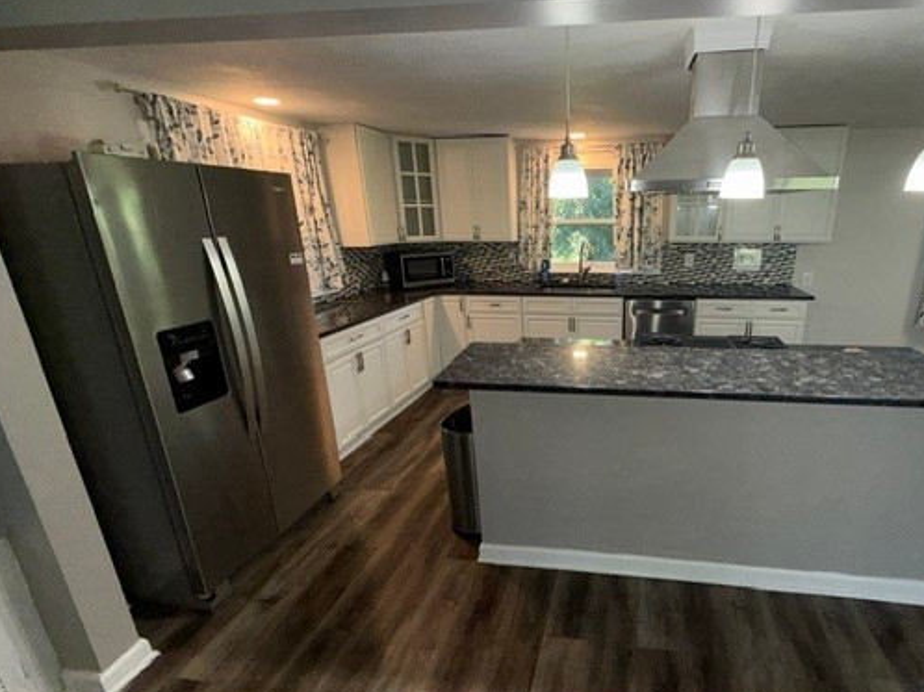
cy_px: 362
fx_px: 480
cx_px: 573
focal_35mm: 18
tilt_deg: -16.8
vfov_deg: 71.5
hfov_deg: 86.2
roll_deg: +0.1
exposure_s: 1/120
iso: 100
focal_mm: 2.22
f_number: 2.2
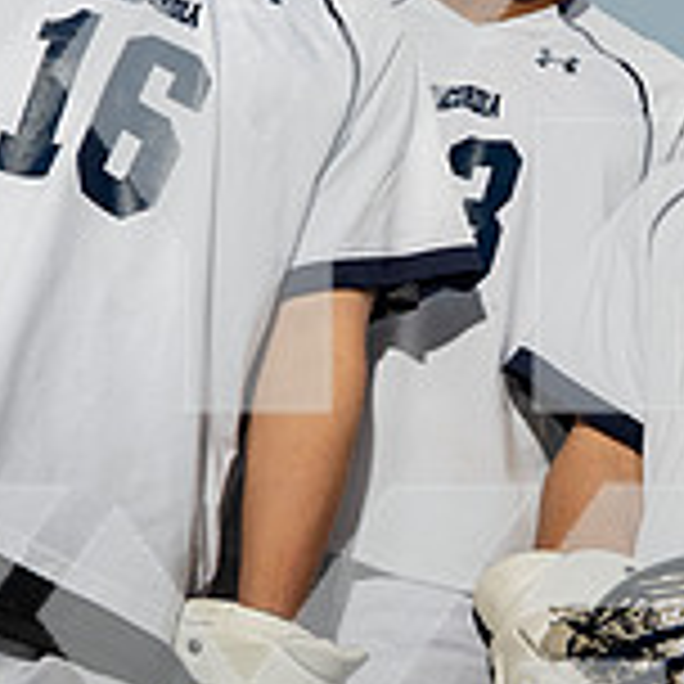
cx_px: 446
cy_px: 178
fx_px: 1744
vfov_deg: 22.0
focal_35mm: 78
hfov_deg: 22.1
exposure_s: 1/250
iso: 250
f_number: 8
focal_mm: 24
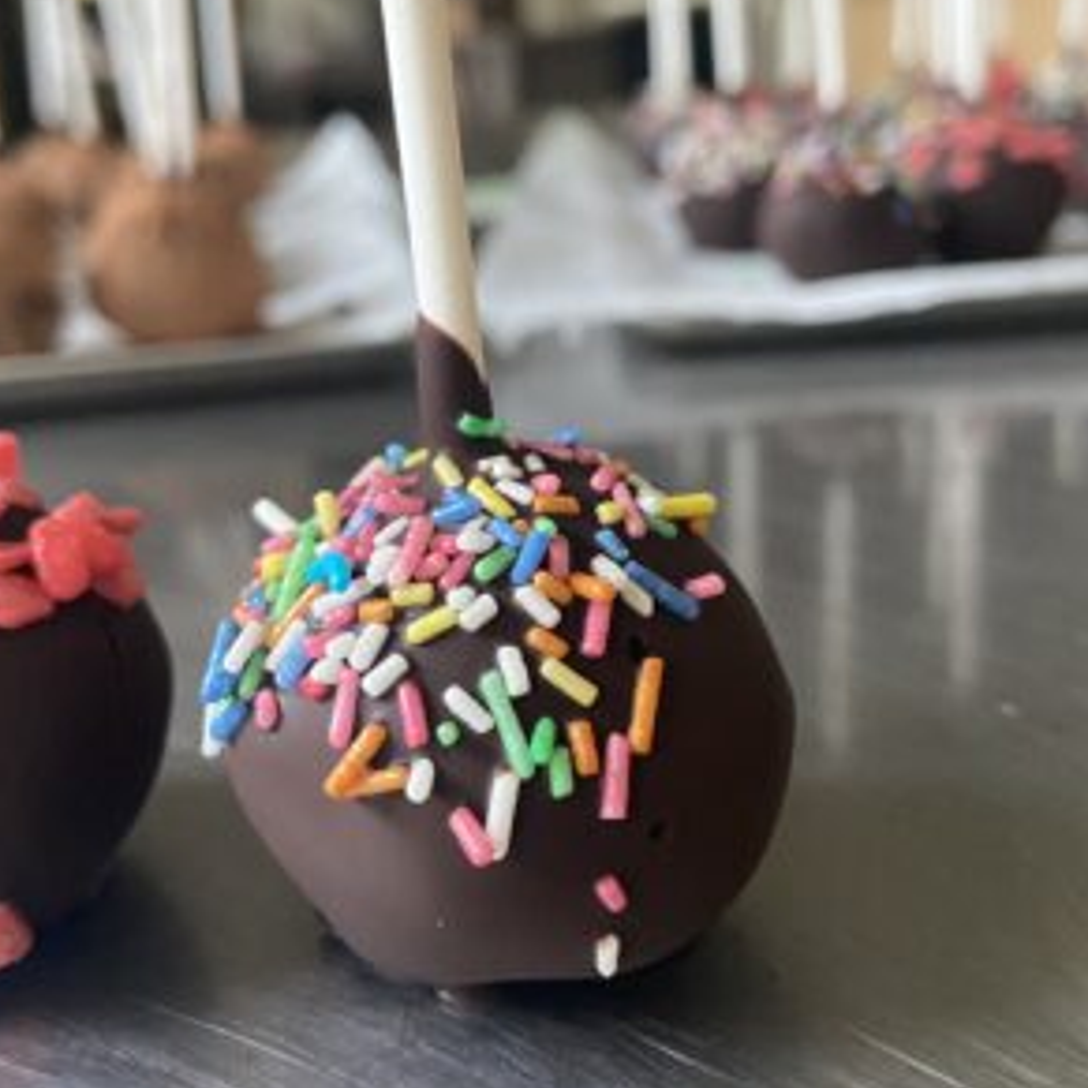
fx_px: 1351
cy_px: 396
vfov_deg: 43.5
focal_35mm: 38
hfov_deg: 43.9
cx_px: 537
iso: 320
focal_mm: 4.25
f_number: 1.8
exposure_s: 1/60
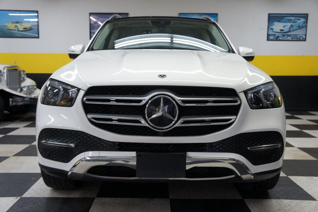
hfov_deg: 53.2
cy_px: 106
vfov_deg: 36.8
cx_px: 159
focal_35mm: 36
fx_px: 318
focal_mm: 24
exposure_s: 1/40
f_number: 4
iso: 250
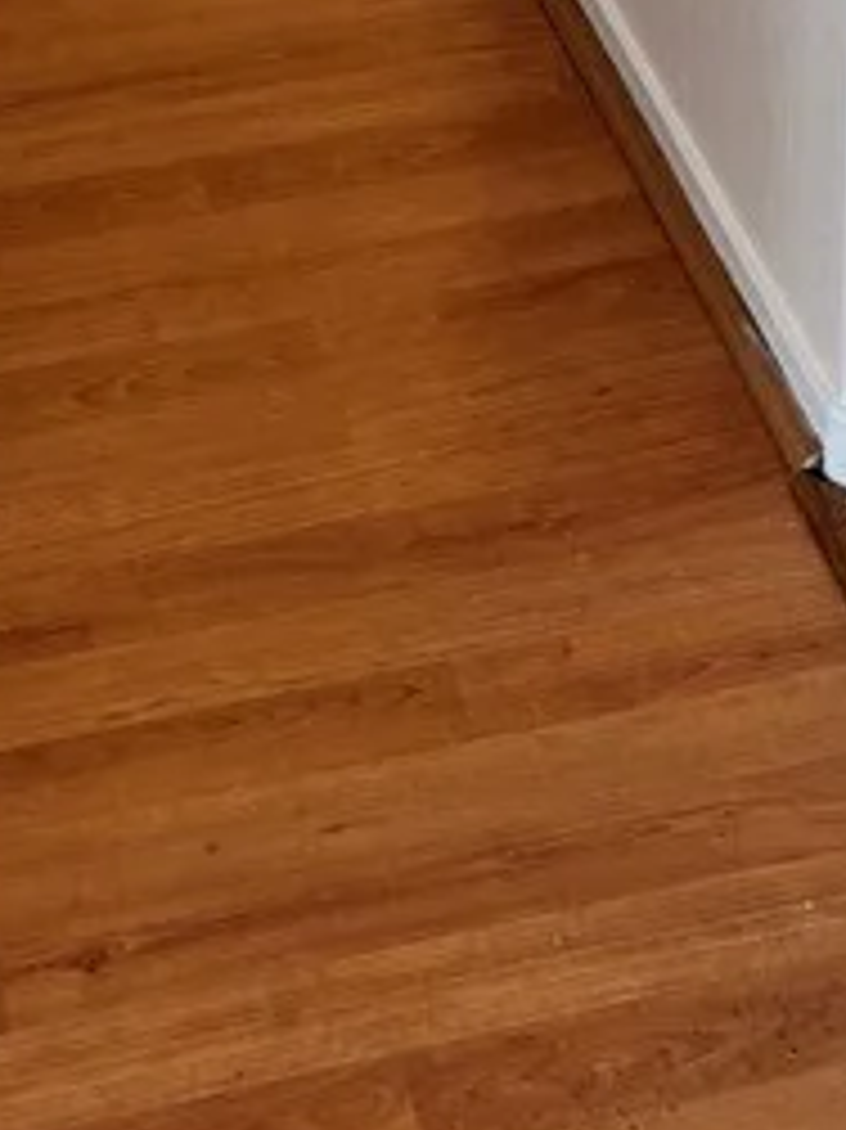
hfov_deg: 13.9
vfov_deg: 15.4
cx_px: 292
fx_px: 3457
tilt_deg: -17.8
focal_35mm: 106
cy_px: -1017
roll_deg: +0.7
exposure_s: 1/120
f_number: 1.5
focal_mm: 5.7
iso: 64
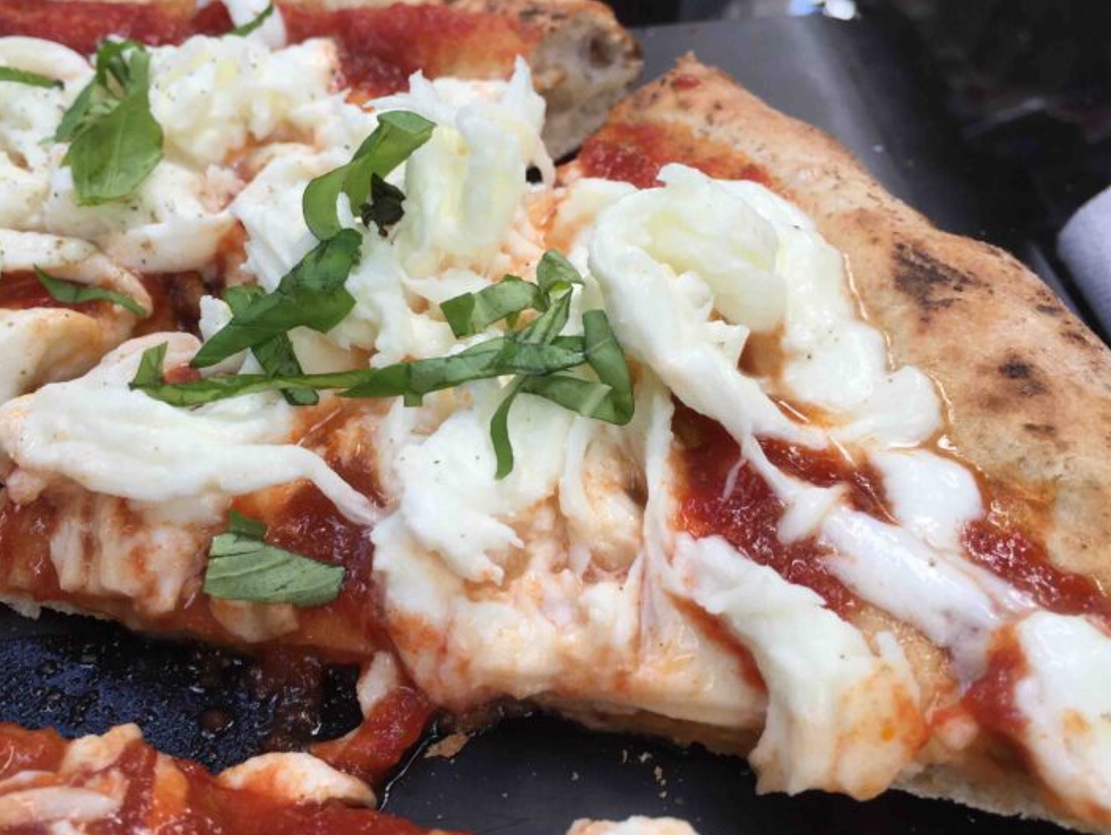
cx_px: 488
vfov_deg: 40.7
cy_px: 369
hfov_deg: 52.5
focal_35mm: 35
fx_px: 1124
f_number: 2.2
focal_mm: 4.15
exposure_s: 1/271
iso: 32
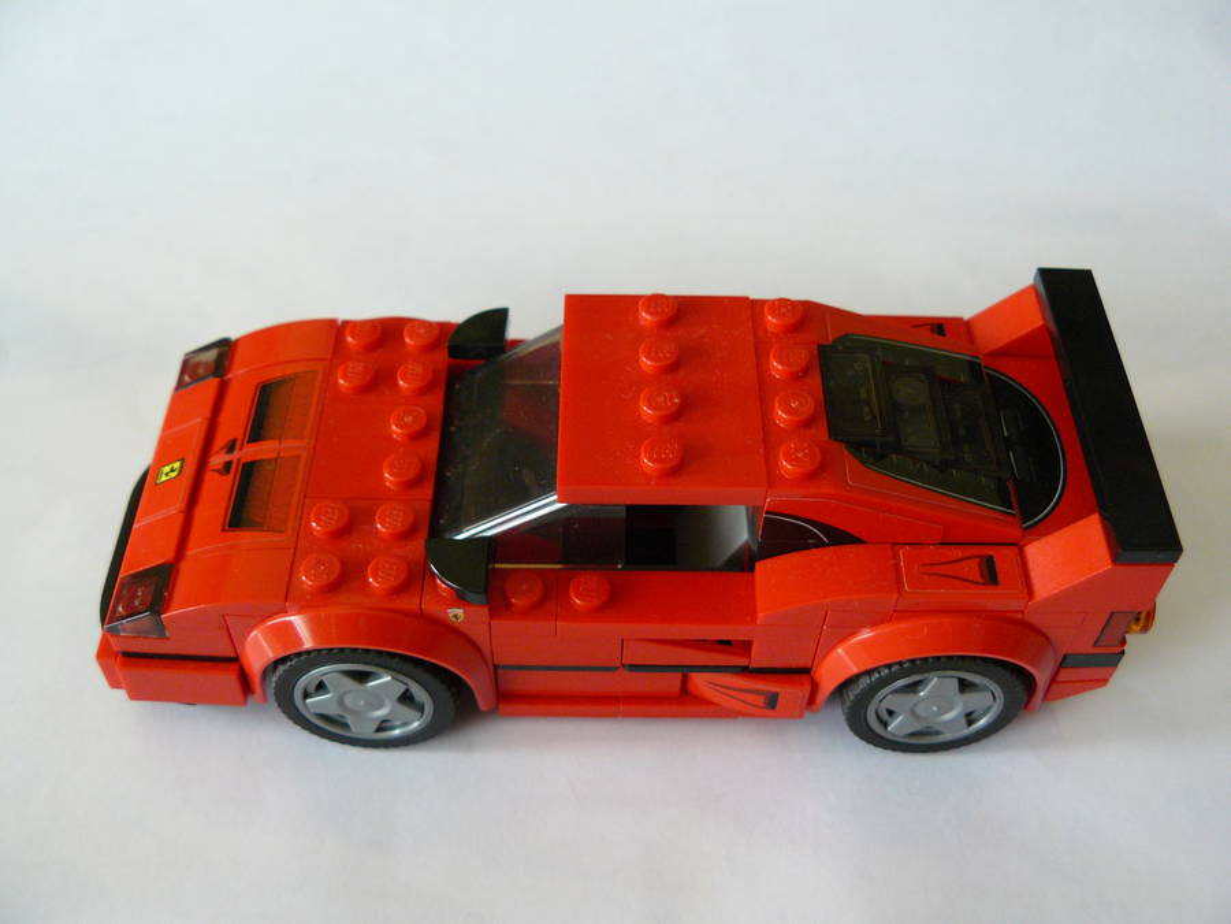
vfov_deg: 39.7
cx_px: 616
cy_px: 462
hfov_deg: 51.4
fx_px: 1280
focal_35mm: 36
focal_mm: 6
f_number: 2.8
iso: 200
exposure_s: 1/25
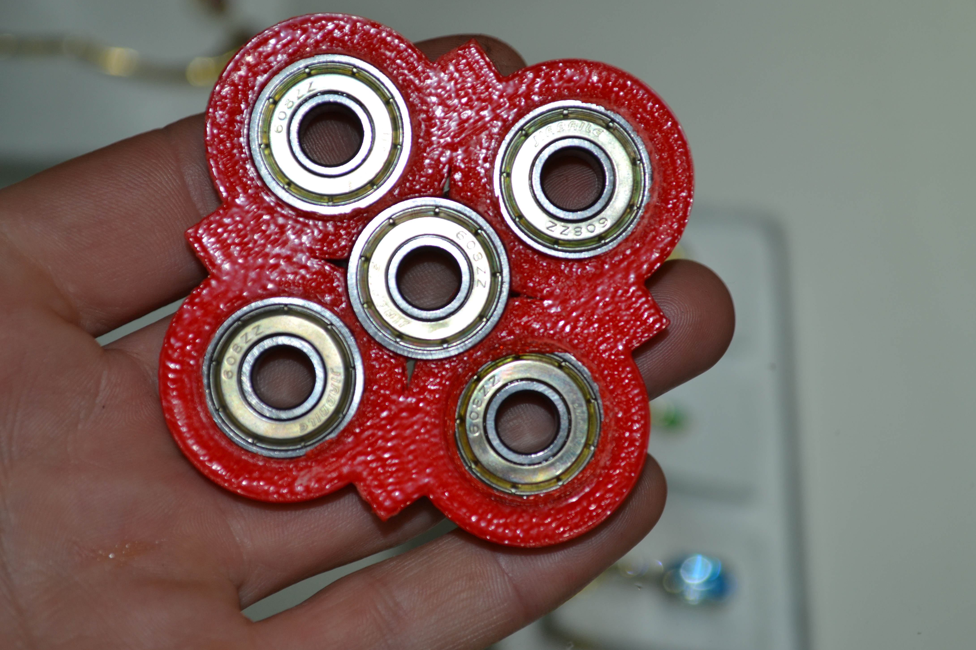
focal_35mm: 73
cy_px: 312
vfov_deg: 18.7
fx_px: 1979
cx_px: 498
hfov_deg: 27.7
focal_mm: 46
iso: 160
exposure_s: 1/60
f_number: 5.3
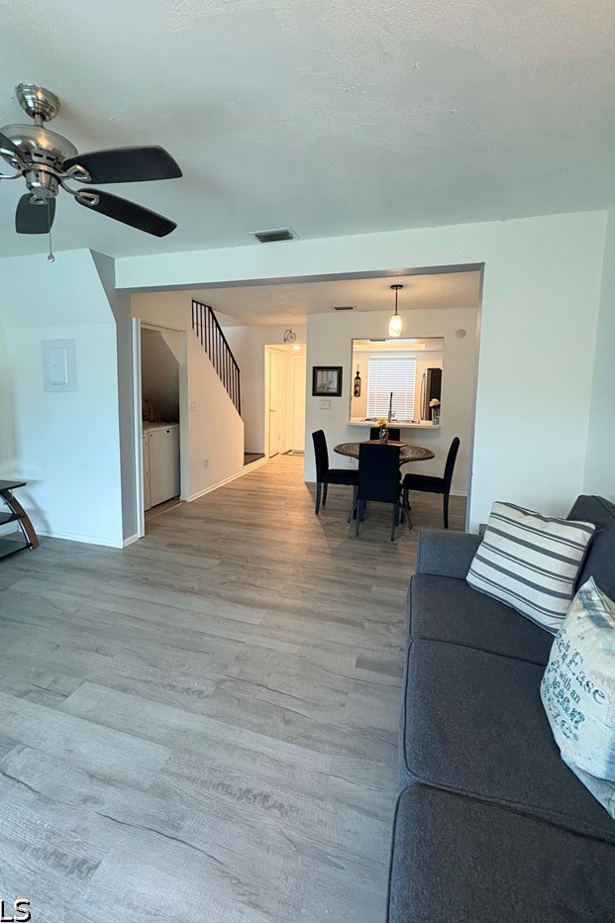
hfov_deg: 73.6
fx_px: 410
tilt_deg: -5.0
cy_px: 426
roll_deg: -0.9
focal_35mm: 16
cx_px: 286
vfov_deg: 96.6
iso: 320
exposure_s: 1/60
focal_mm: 2.22
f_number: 2.2
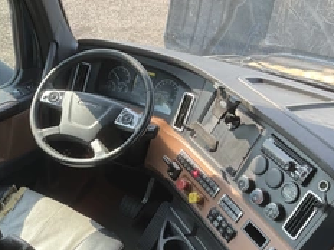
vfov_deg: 28.9
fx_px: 482
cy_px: 168
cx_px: 71
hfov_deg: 37.0
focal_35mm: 50
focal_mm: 3
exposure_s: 1/122
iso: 20
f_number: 1.8
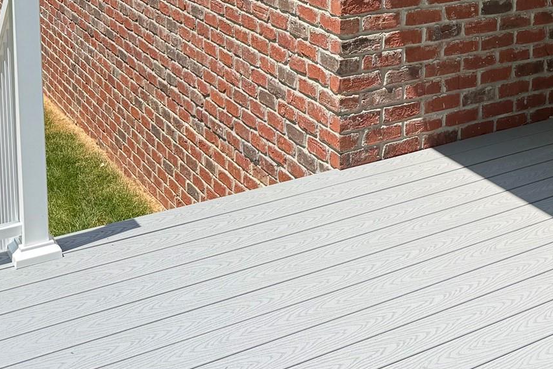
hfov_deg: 31.5
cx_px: 517
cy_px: -63
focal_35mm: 60
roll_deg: -1.5
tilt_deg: -7.3
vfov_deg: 21.2
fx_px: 922
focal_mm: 6.76
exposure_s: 1/1689
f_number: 1.78
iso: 80
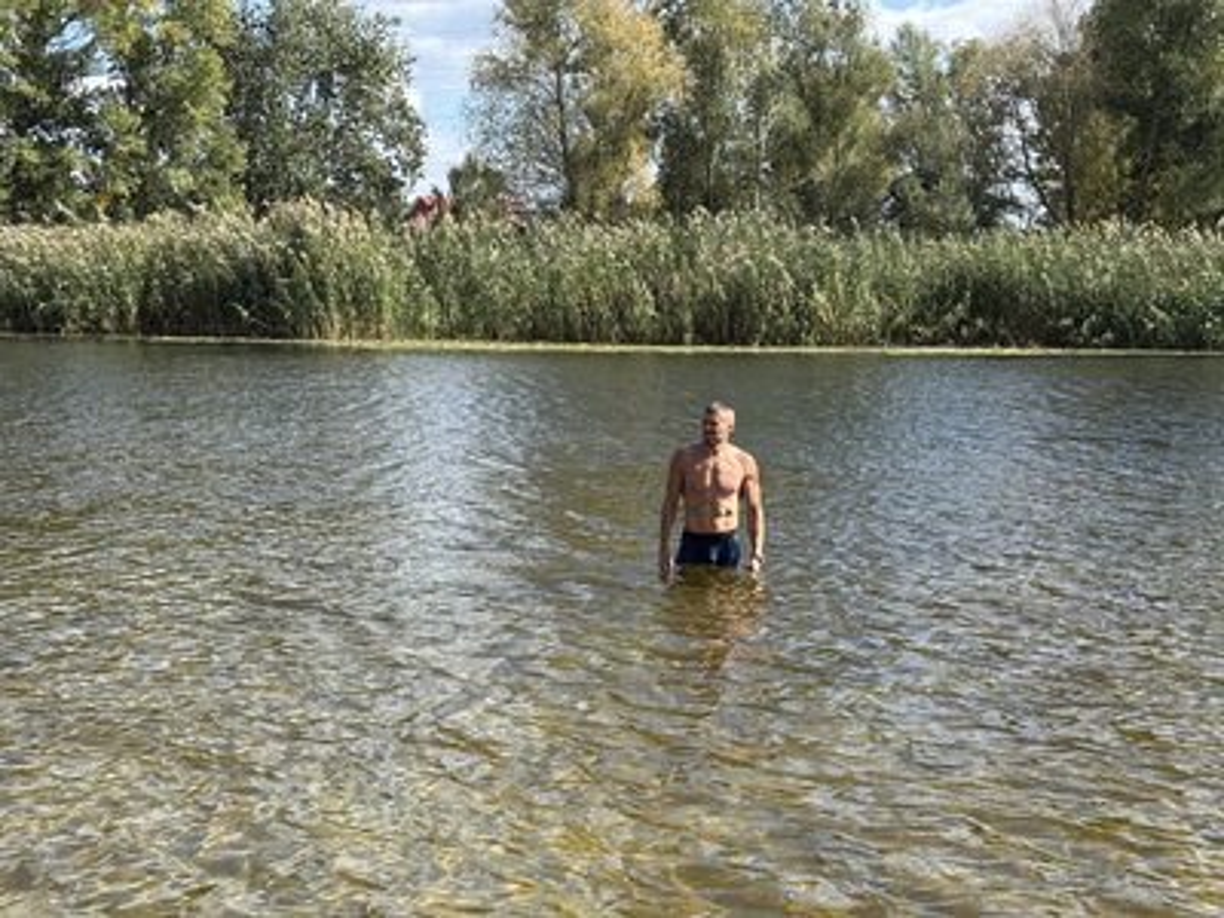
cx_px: 612
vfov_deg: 38.7
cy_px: 459
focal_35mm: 37
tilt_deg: -6.6
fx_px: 1308
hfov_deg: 50.1
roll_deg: -0.9
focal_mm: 6.76
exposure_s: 1/1770
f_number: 1.78
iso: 64
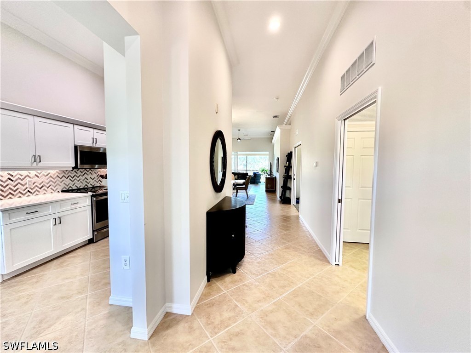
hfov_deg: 102.1
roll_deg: -0.4
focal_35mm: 14
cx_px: 236
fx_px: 190
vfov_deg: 85.7
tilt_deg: -2.7
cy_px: 176
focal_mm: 2.22
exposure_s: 1/120
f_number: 2.2
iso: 200
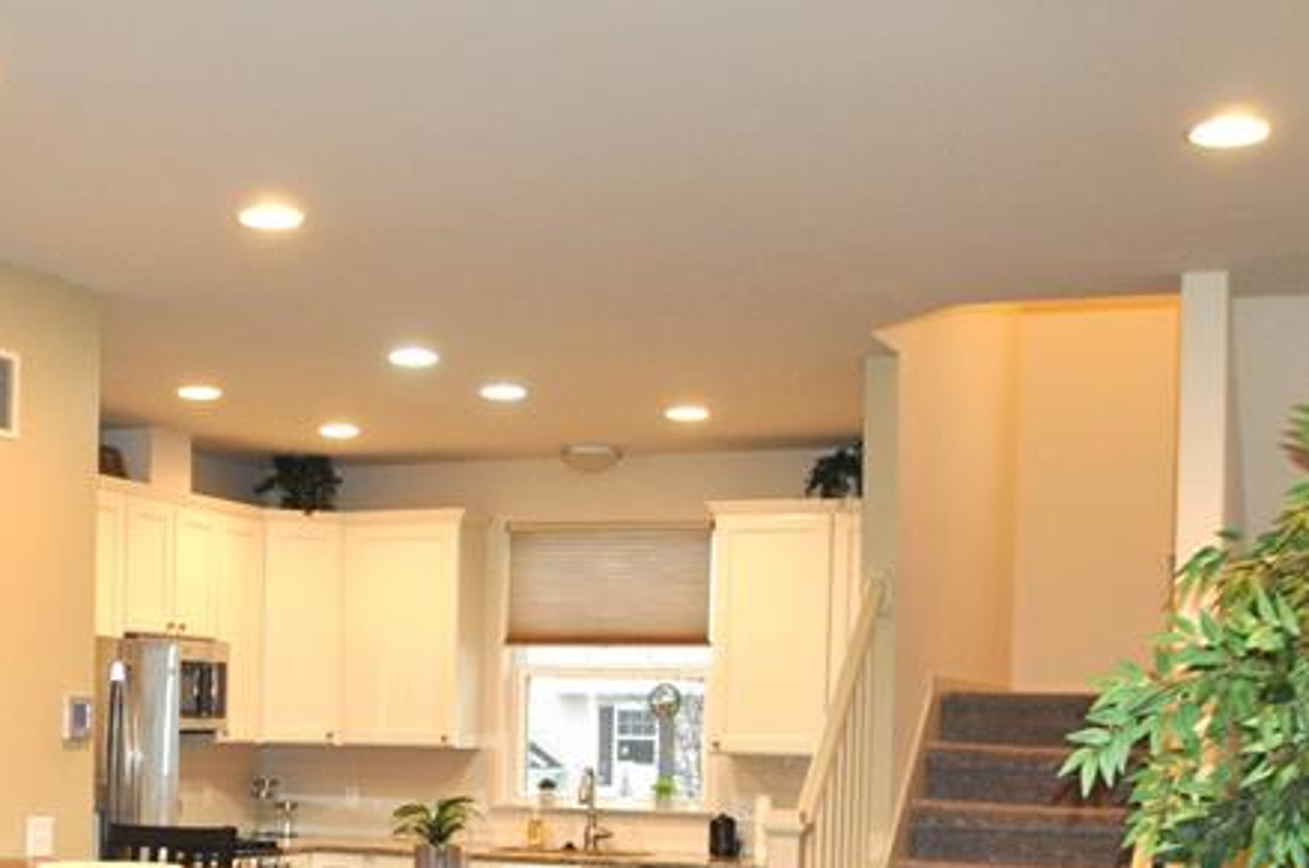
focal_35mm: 77
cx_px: 370
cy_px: 859
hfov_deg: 26.1
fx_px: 2795
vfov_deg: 17.3
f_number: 3.8
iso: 800
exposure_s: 1/60
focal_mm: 22
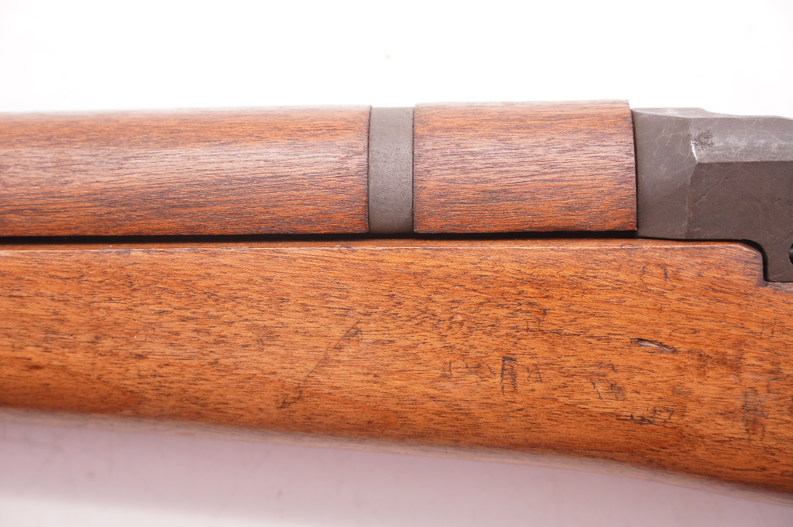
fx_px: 1849
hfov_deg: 24.2
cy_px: 264
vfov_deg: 16.2
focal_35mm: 84
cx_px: 396
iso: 800
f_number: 5.6
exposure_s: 1/125
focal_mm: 56
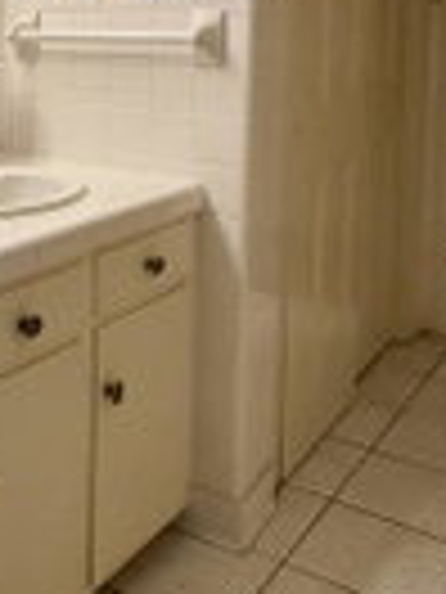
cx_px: -14
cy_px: 76
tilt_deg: -3.2
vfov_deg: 35.6
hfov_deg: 26.8
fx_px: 876
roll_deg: -0.6
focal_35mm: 51
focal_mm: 2.22
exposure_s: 1/120
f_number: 2.2
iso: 250
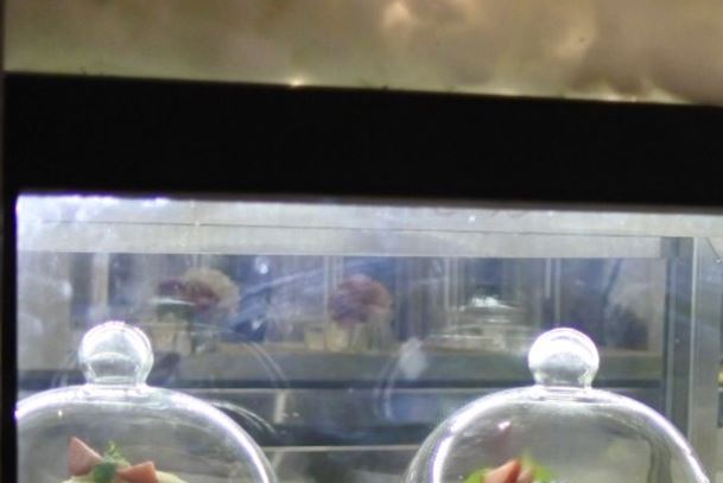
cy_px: 674
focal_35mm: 154
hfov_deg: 12.8
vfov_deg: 8.8
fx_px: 3095
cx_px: 966
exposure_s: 1/160
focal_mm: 18.5
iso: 800
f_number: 1.8
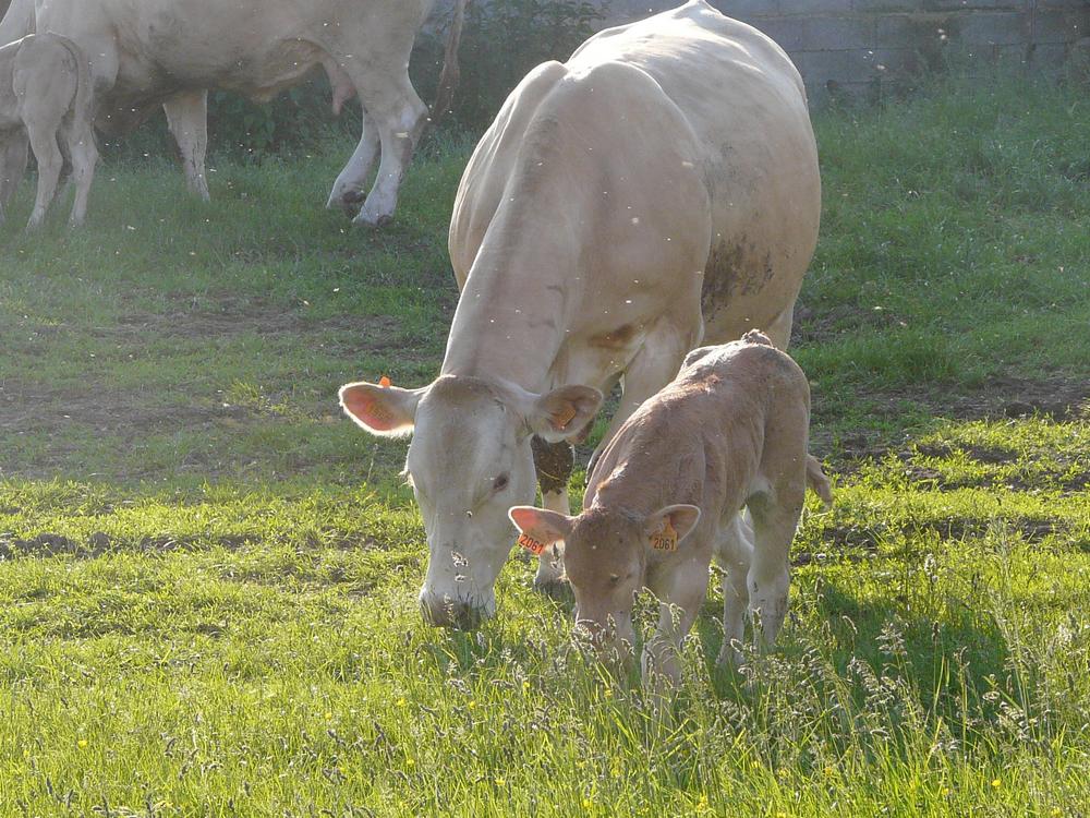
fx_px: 6581
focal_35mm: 209
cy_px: 409
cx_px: 545
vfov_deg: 7.1
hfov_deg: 9.5
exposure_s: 1/250
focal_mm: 21.6
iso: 100
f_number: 4
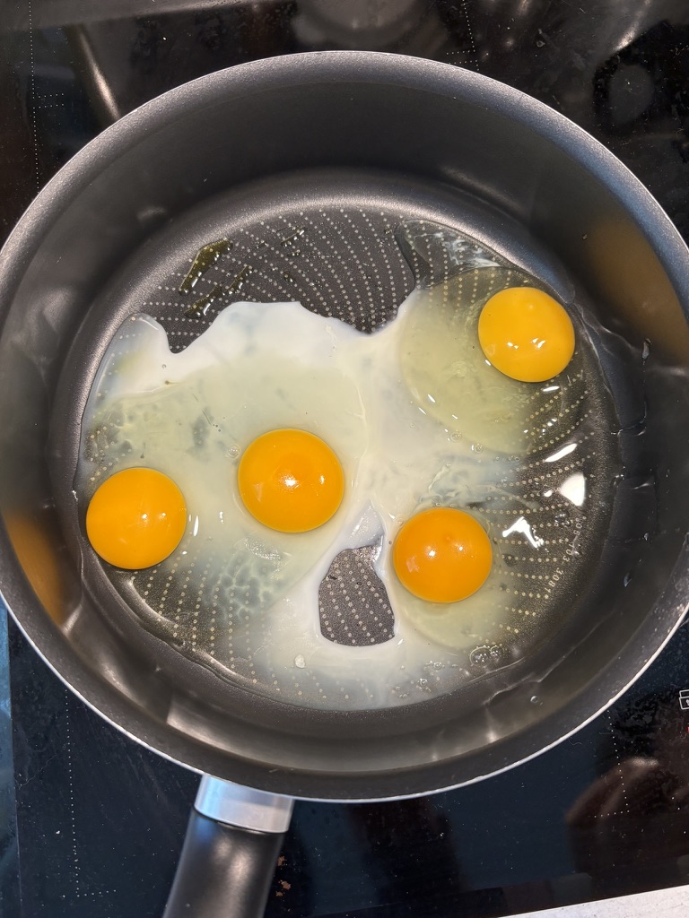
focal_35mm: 26
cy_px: 459
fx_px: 690
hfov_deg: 53.1
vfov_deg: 67.3
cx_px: 344
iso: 125
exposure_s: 1/59
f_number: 1.6
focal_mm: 5.96
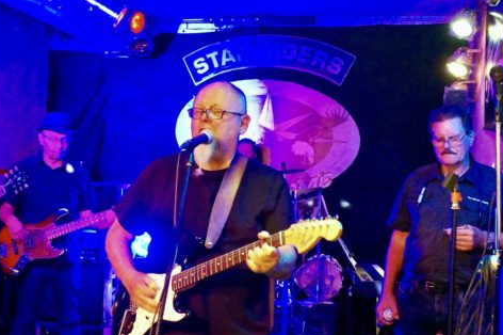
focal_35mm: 57
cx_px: 189
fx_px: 796
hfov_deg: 34.9
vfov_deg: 23.7
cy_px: 161
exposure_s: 1/30
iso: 6400
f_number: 2.8
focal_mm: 18.3
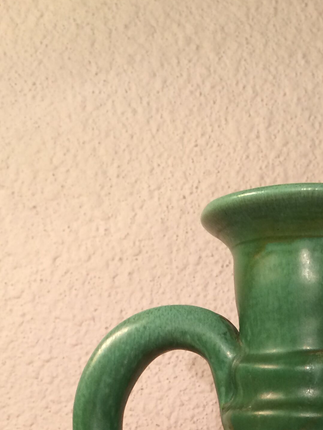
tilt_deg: -3.7
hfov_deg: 21.8
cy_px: 481
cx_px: 285
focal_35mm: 66
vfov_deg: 26.8
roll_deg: +1.4
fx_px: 821
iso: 50
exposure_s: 1/33
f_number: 2.2
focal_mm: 4.15
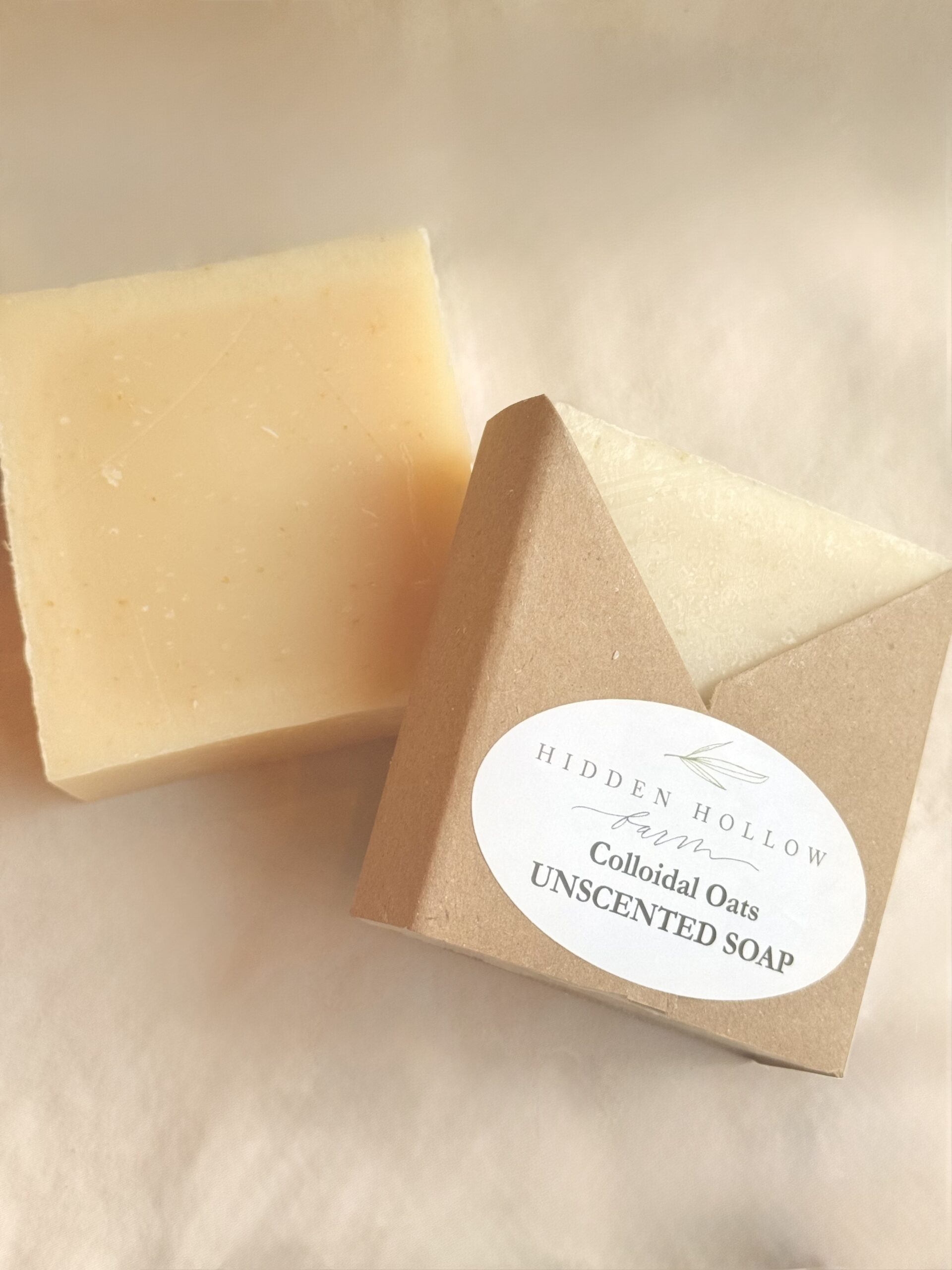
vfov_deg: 39.7
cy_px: 635
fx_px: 1760
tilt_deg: -76.0
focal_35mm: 48
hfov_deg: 30.3
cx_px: 476
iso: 125
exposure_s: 1/60
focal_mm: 6.76
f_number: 1.78
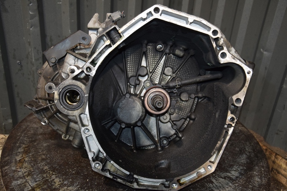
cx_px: 144
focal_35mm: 38
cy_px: 96
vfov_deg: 35.5
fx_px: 299
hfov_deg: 51.3
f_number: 5
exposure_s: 1/60
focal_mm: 25
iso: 800
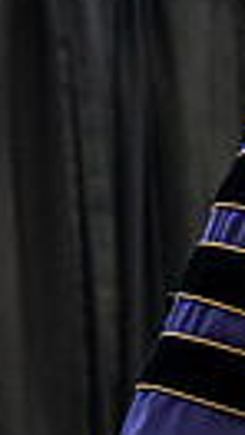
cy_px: 247
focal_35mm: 394
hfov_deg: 3.1
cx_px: 619
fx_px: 4536
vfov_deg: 5.5
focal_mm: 85
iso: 4000
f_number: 4.5
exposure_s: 1/200
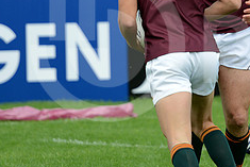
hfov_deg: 4.3
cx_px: 289
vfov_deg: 2.9
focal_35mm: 481
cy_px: 46
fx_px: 3342
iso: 250
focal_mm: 195
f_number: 2.8
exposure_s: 1/1000
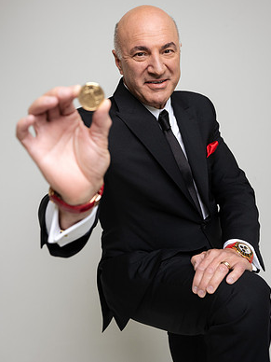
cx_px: 135
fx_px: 407
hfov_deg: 36.8
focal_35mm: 39
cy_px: 153
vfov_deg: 47.7
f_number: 4
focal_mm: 35
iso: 400
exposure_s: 1/125
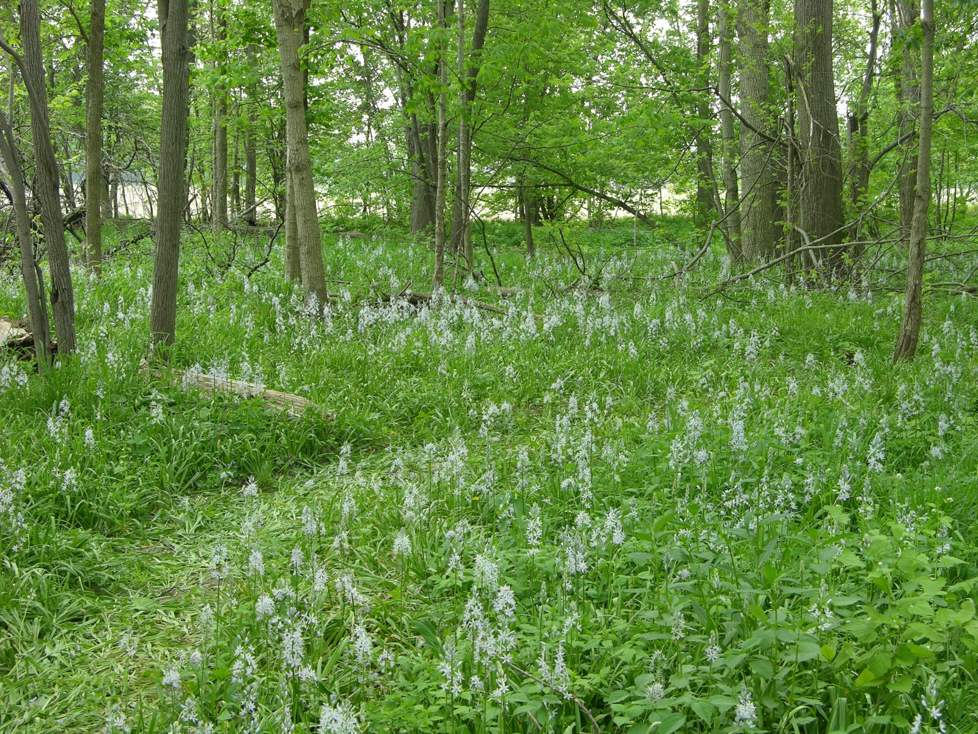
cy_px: 367
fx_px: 1978
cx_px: 489
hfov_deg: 27.8
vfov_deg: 21.0
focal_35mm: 70
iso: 50
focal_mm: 17.8
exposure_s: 1/42.4
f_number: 4.2
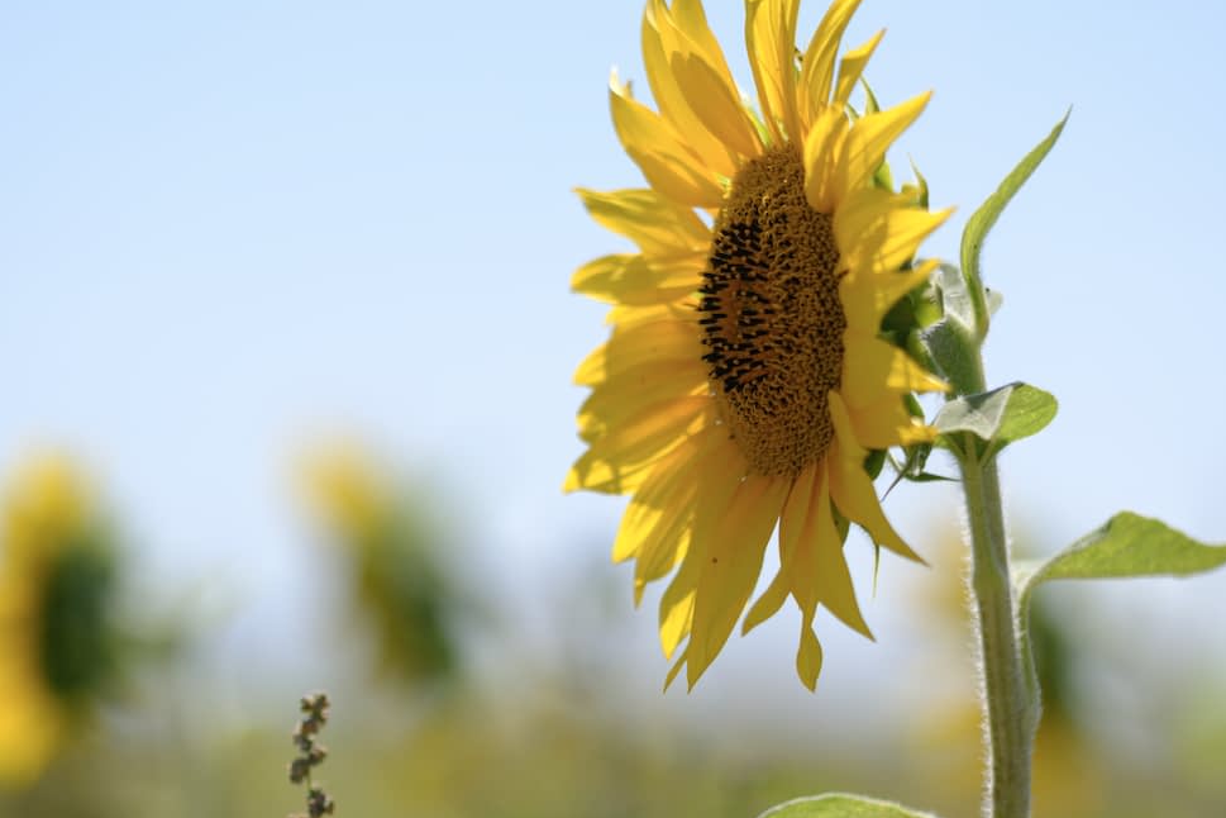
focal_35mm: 214
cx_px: 667
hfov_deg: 9.6
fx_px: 7287
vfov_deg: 6.4
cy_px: 395
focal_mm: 90
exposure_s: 1/4700
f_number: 2
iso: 125
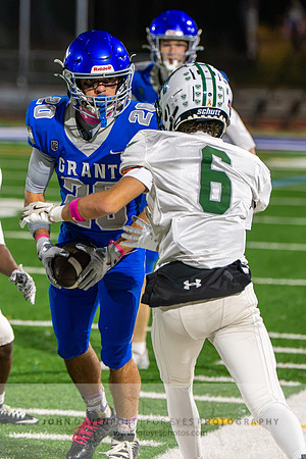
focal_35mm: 239
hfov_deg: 5.8
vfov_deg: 8.6
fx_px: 3043
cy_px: 200
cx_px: 70
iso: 6400
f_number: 2.8
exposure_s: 1/1000
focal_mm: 140
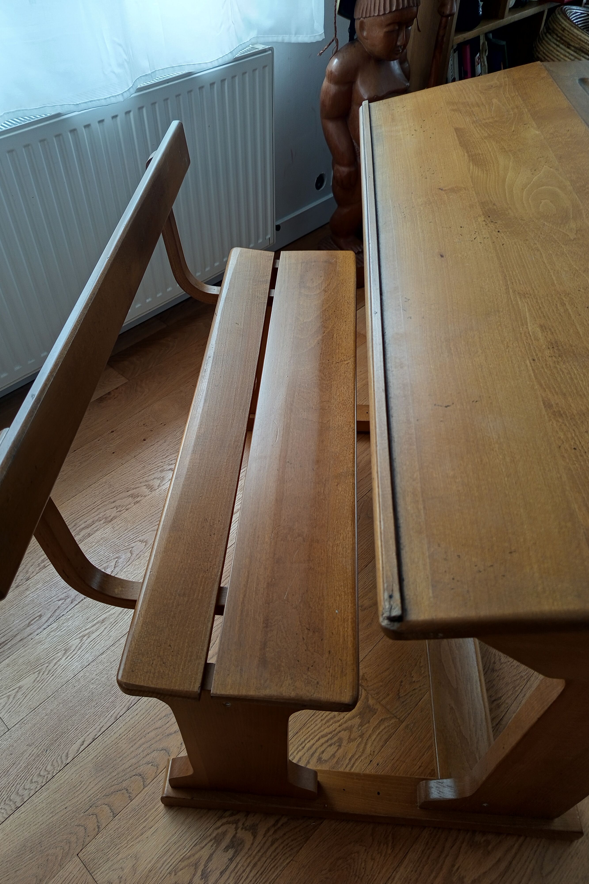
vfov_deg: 71.5
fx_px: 613
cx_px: 275
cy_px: 442
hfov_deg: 51.3
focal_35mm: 25
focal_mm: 5.24
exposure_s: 1/50
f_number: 1.7
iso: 168
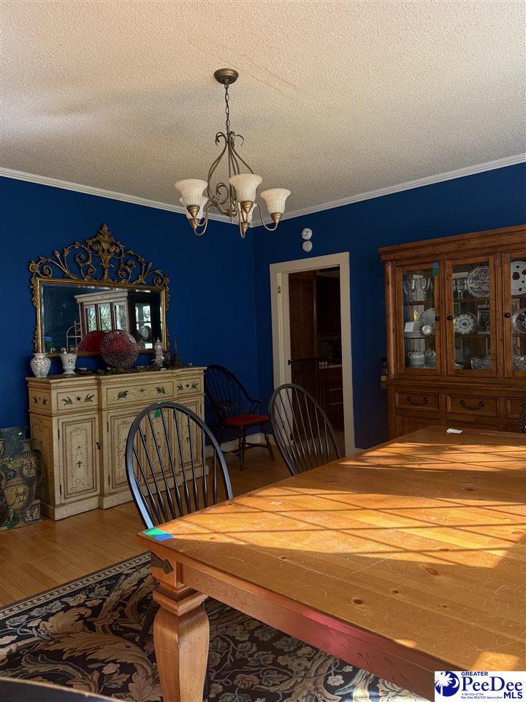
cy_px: 351
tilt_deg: -2.0
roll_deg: +1.4
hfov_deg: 56.8
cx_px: 263
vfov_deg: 71.6
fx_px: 486
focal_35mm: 24
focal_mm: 6.76
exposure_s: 1/180
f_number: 1.78
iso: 200
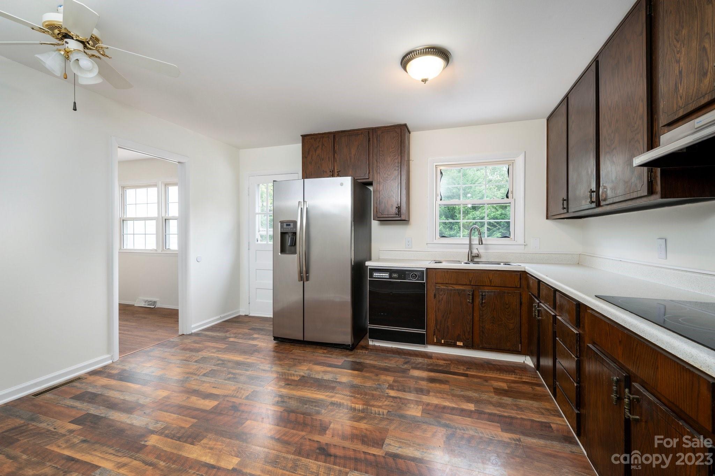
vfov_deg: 75.4
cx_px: 358
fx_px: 308
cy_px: 238
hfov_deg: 98.6
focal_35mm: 16
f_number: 8
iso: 200
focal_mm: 15.5
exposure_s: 1/20
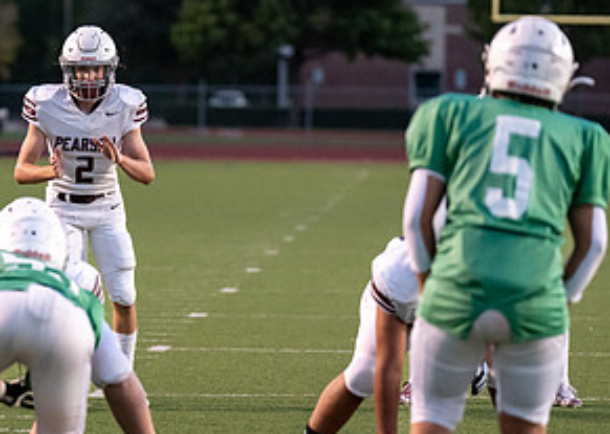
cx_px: 67
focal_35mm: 297
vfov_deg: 4.8
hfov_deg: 6.8
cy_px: 208
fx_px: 5138
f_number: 2.8
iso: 2500
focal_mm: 142
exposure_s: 1/1000
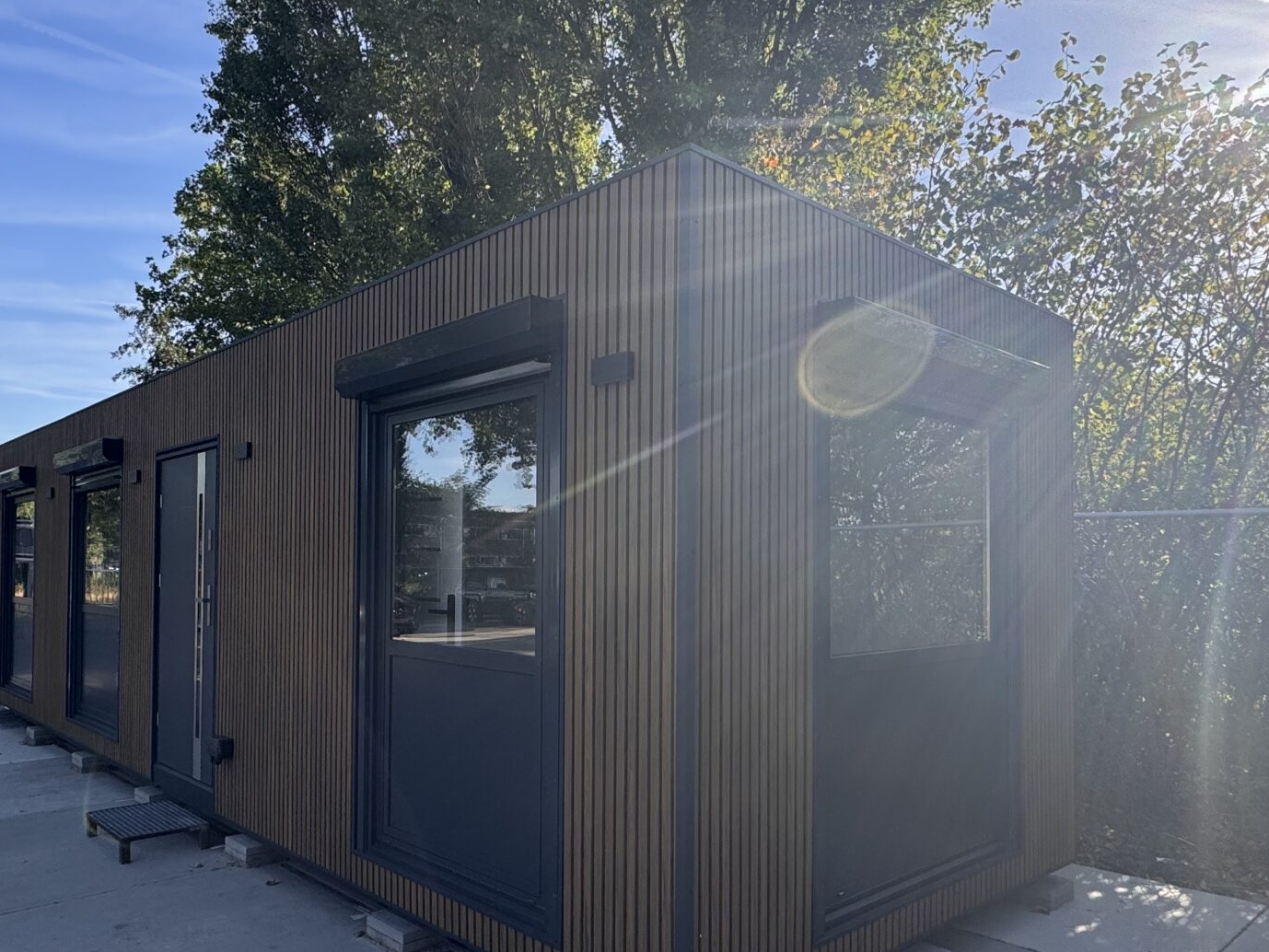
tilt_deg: +2.2
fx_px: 953
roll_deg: +0.1
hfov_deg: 66.9
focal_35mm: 26
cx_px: 539
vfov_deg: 52.8
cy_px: 553
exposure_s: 1/720
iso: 50
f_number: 2.2
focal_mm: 2.22
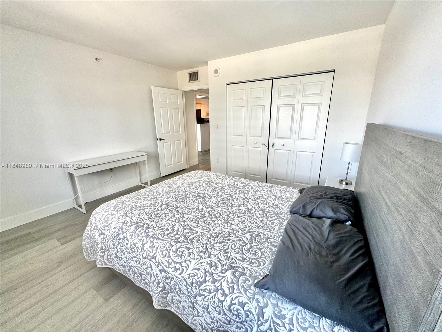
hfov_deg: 102.1
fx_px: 179
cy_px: 166
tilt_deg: -15.7
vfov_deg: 85.7
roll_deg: +0.0
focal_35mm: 14
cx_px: 221
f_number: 2.2
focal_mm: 2.22
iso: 100
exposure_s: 1/120
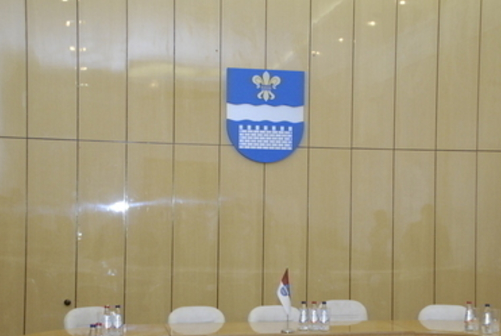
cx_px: 291
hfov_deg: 31.9
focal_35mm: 63
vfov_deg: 21.7
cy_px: 222
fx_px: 874
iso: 1250
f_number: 4.2
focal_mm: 31
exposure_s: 1/180
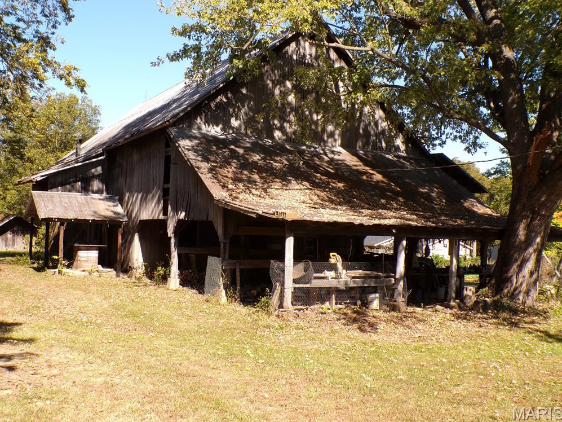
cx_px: 280
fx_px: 617
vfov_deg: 37.7
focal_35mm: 38
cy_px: 209
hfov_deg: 49.0
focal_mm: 6.6
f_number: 4.9
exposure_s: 1/240
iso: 100
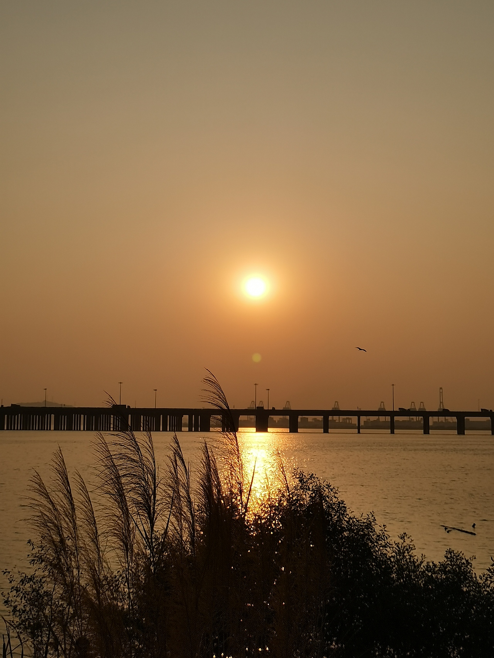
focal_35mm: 50
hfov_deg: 29.1
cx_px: 247
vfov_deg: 38.2
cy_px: 329
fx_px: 952
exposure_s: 1/7299
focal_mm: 5.58
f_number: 1.8
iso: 50
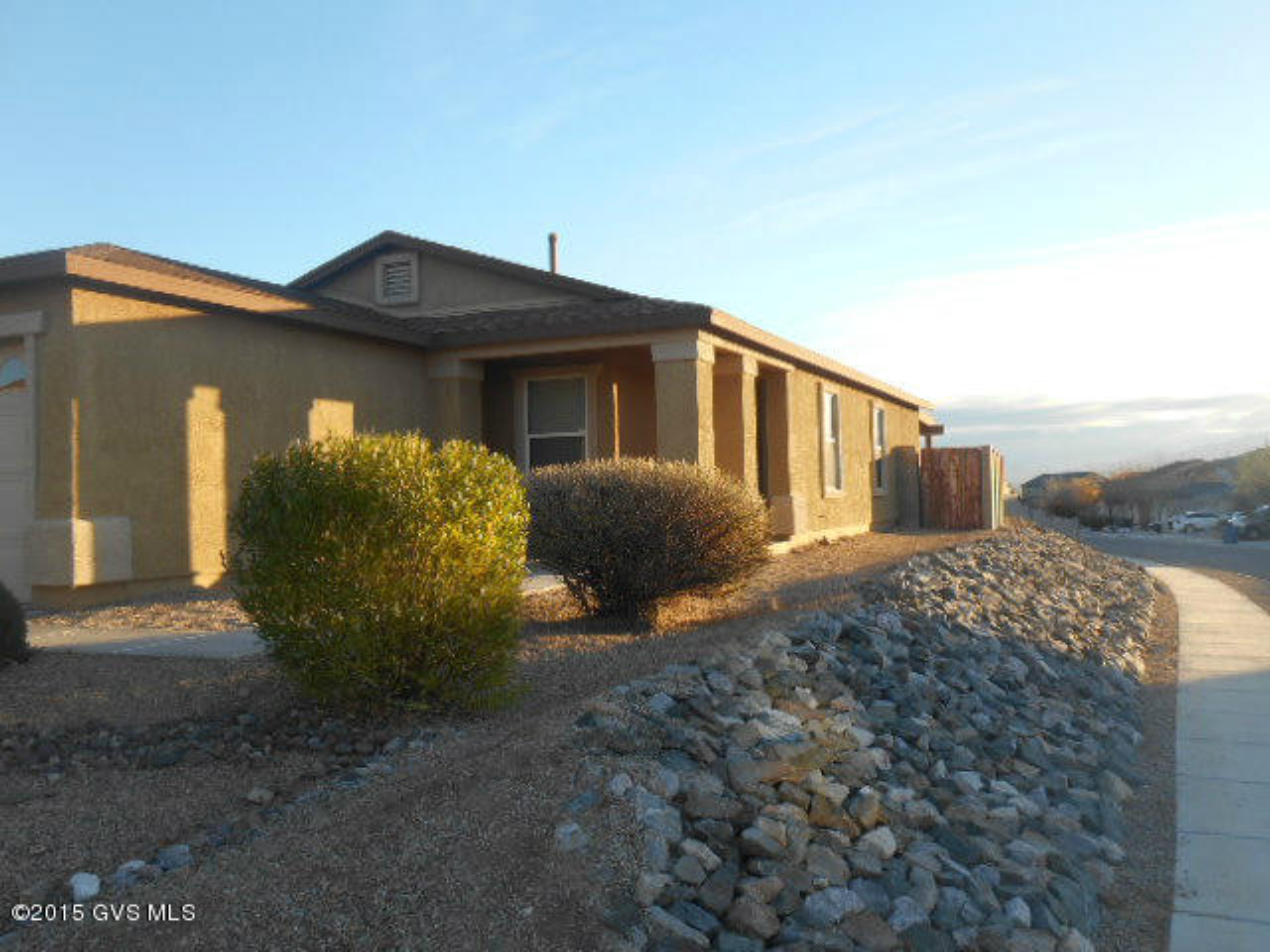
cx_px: 635
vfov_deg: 45.4
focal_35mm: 31
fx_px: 1137
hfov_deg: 58.4
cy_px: 476
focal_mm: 5.5
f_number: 3.6
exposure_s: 1/200
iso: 80
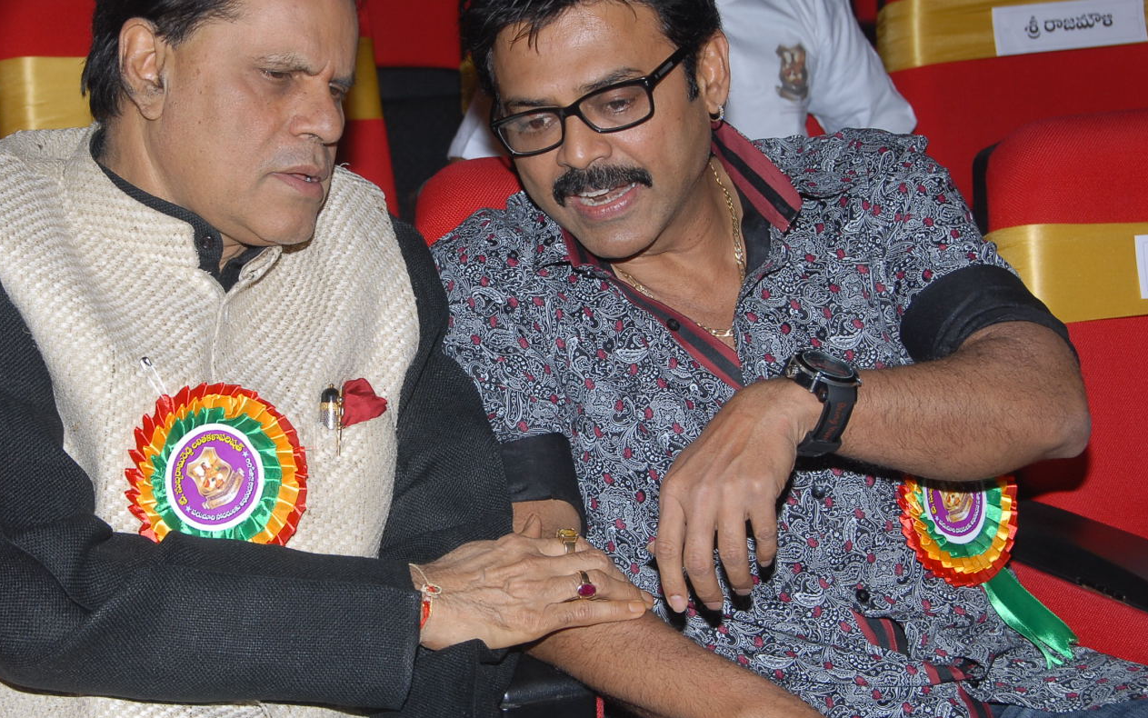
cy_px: 357
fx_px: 3035
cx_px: 442
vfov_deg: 13.5
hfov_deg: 21.4
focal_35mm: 97
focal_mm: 50
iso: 200
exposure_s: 1/125
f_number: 7.1
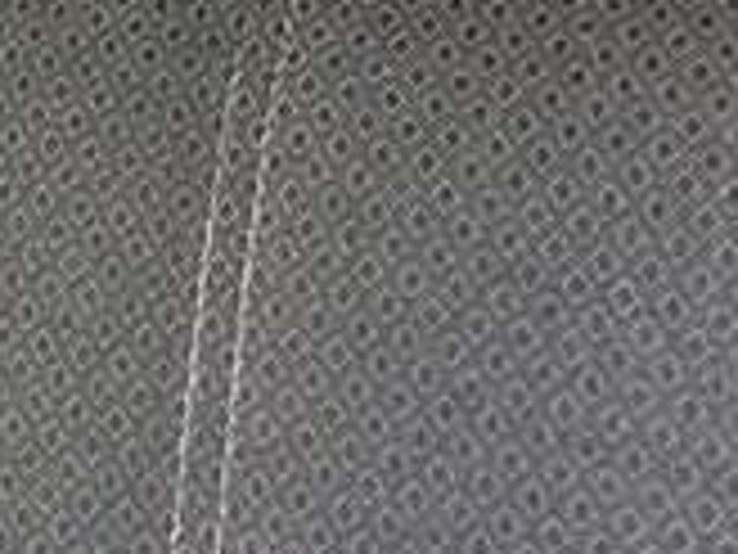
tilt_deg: -24.6
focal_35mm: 117
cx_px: -148
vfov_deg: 11.9
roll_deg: +9.5
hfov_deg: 16.2
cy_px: -358
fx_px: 2494
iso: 40
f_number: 2.2
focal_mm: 4.15
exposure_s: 1/33
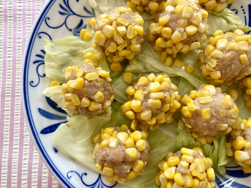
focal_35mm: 26
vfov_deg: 53.1
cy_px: 94
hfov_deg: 67.3
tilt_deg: -81.8
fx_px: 189
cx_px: 126
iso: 200
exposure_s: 1/60
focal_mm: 5.96
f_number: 1.6
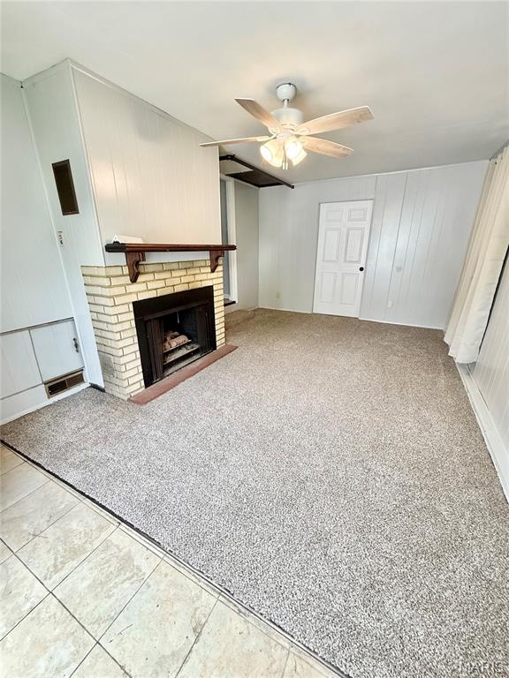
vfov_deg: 102.1
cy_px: 339
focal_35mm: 14
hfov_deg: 85.7
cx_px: 254
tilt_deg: -17.7
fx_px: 274
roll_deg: -0.9
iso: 250
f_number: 2.2
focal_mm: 2.22
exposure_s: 1/120
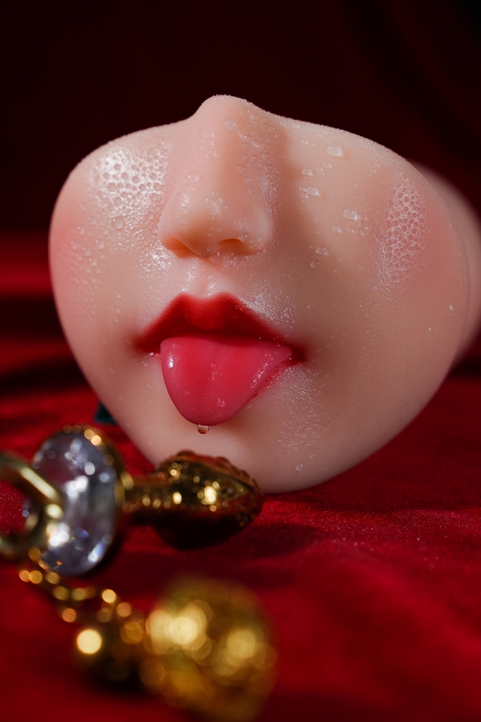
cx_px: 240
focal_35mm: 70
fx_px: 1403
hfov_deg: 19.5
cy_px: 361
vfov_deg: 28.8
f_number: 6.3
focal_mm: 70
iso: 320
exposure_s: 1/100
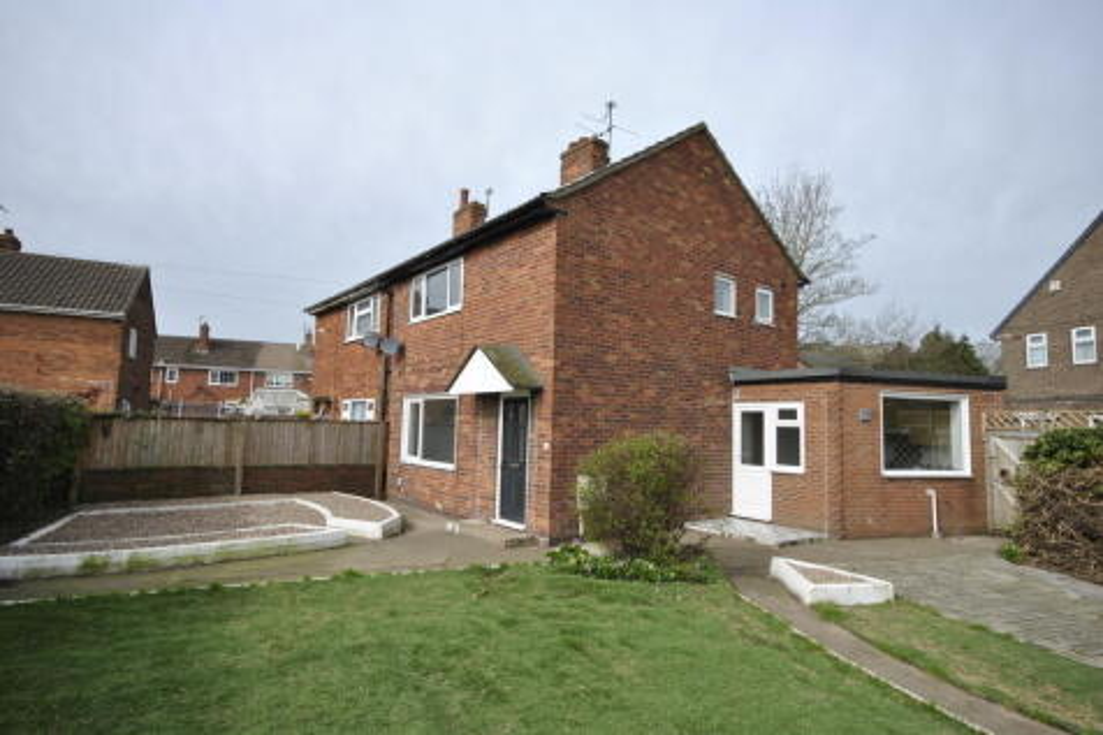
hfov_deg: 85.4
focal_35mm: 20
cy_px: 368
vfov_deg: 63.2
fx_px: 597
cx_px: 552
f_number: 8
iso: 100
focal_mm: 13
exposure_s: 1/250
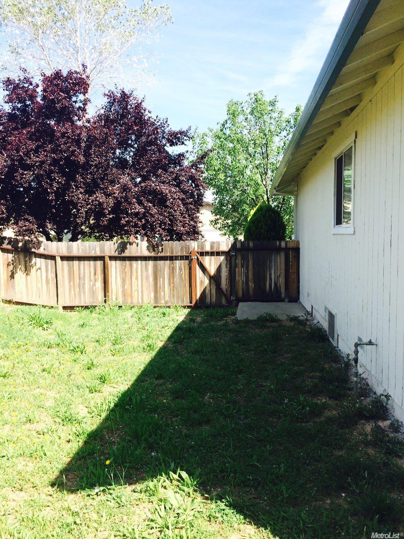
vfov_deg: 61.7
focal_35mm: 29
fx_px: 451
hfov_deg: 48.2
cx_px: 202
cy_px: 270
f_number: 2.2
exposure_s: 1/1080
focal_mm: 4.15
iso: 32
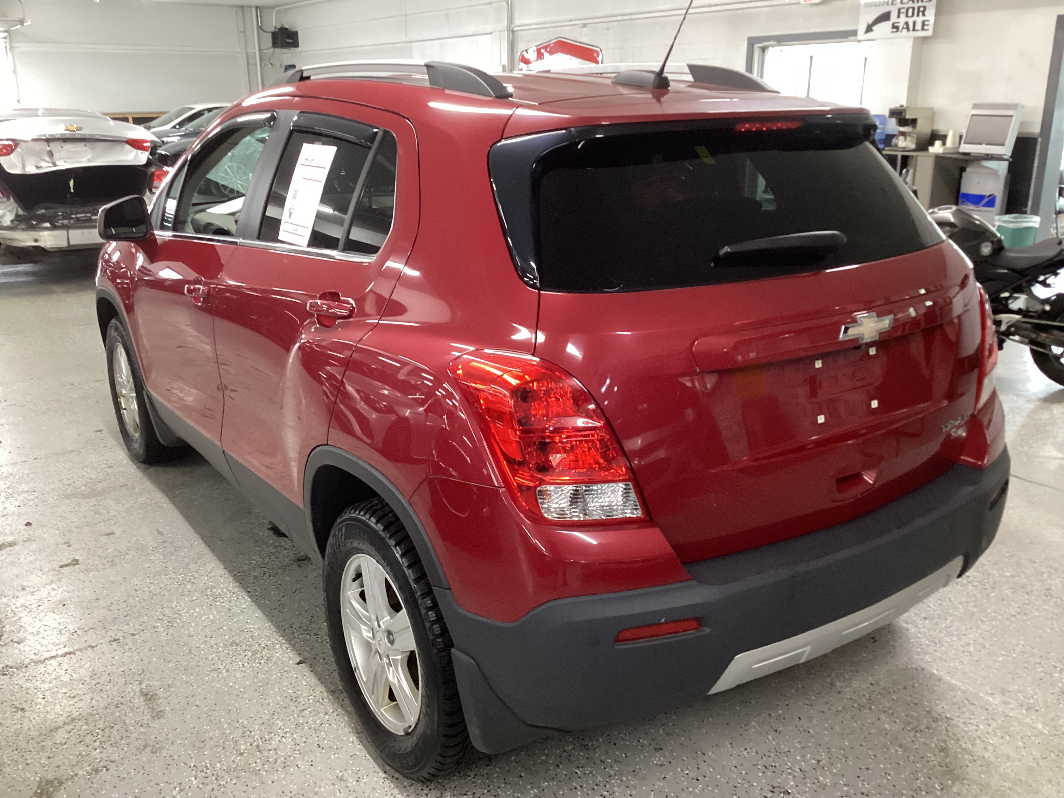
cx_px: 532
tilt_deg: -18.5
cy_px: 399
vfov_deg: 45.4
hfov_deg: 58.4
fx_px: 953
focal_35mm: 31
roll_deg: -0.4
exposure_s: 1/33
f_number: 2.4
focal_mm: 3.3
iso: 250
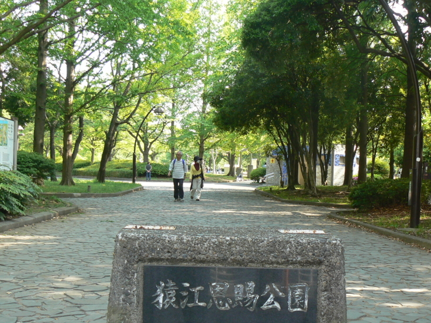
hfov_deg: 38.1
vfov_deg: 29.0
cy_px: 207
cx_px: 242
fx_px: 623
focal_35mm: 50
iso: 80
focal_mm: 6
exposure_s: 1/60
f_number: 4
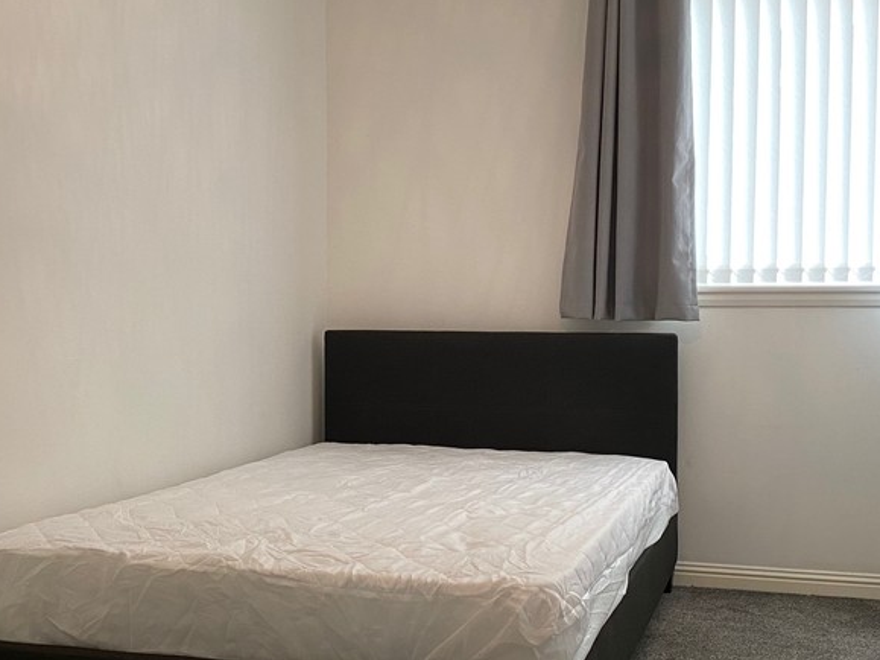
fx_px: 1169
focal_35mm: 46
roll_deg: -0.2
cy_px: 356
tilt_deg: -2.0
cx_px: 454
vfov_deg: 31.5
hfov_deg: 41.2
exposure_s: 1/50
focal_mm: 4.25
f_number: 1.8
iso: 100
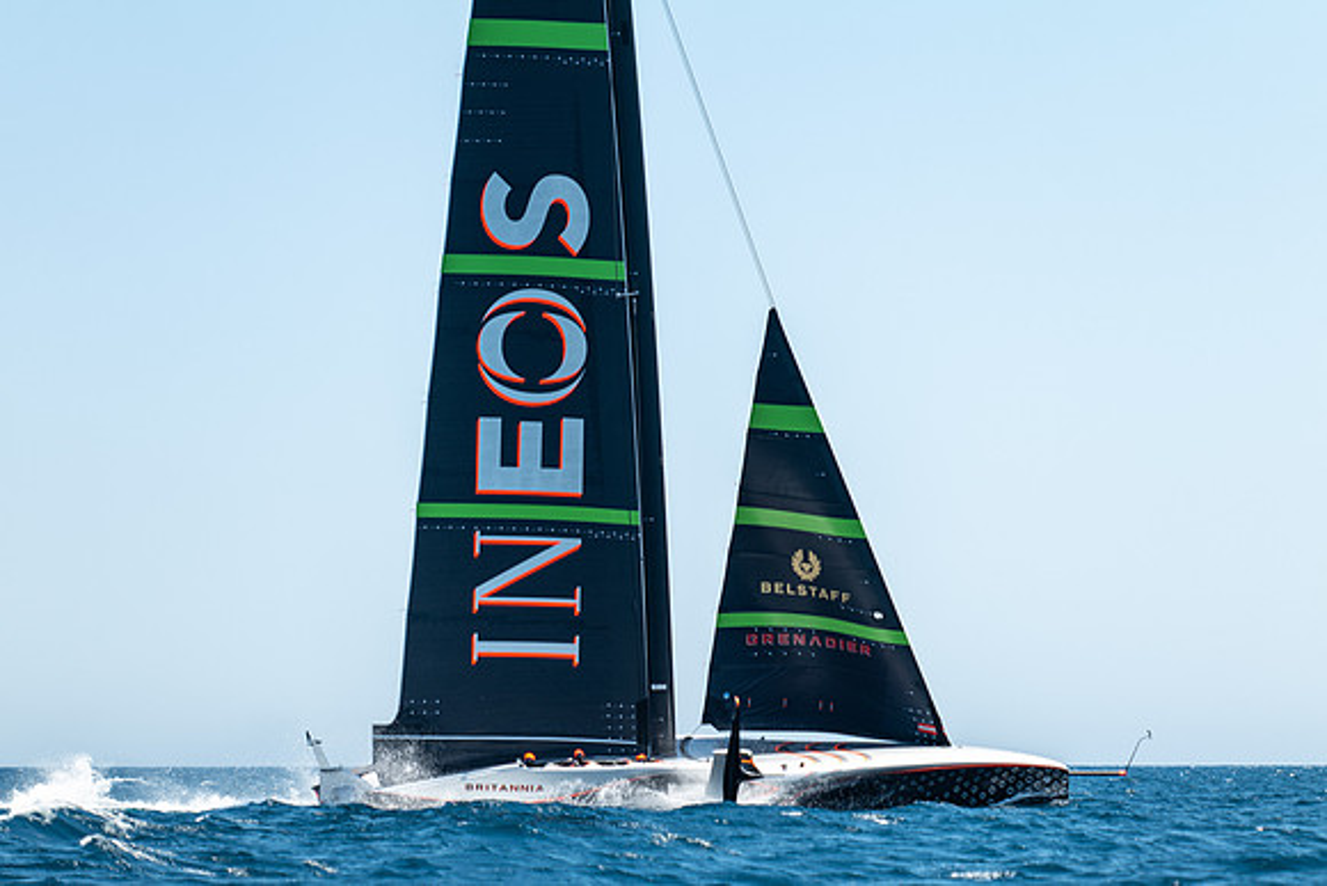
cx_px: 664
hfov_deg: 11.0
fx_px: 6860
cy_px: 491
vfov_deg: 7.4
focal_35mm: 186
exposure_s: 1/1600
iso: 100
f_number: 2.8
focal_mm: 166
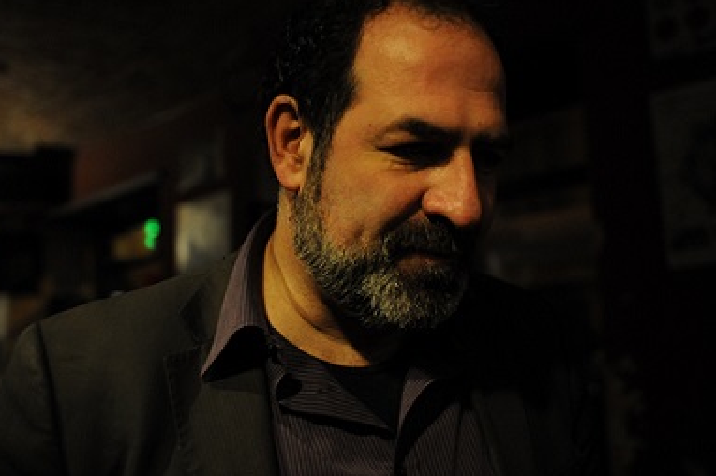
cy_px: 215
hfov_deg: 46.4
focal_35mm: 42
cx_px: 353
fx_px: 835
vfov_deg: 31.8
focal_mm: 35
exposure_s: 1/100
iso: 2500
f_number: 2.8
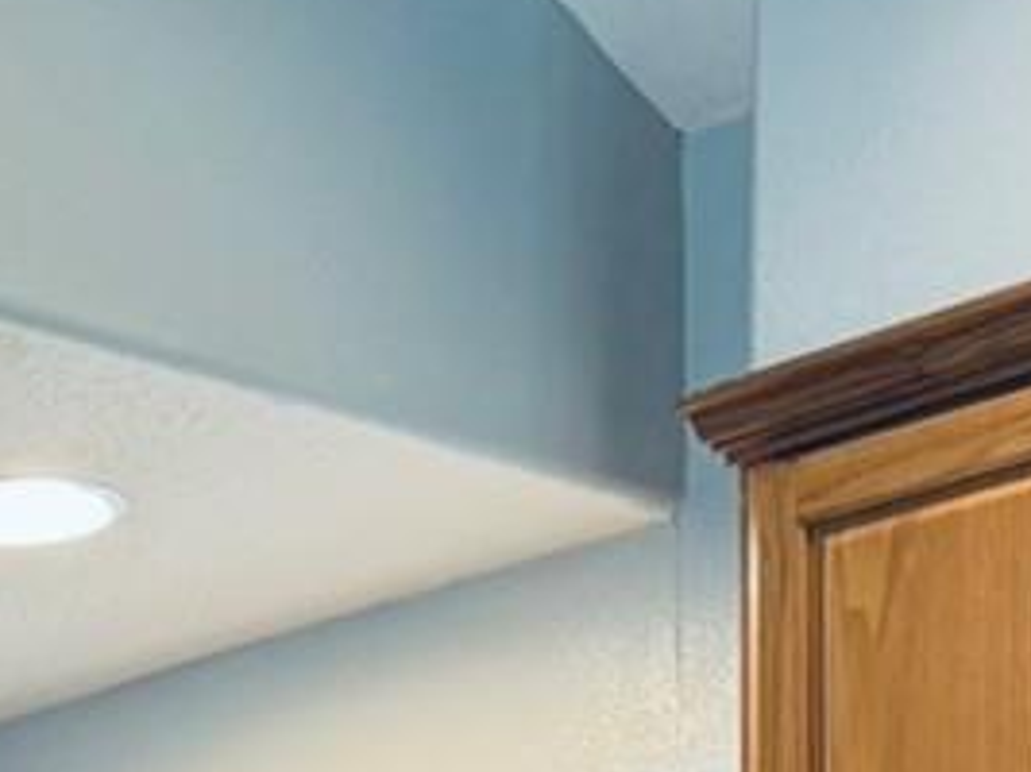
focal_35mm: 144
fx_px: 4287
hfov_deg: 13.3
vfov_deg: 8.7
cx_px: -220
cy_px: 2258
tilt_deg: -4.9
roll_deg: +1.4
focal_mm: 6.76
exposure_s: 1/60
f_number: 1.78
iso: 160
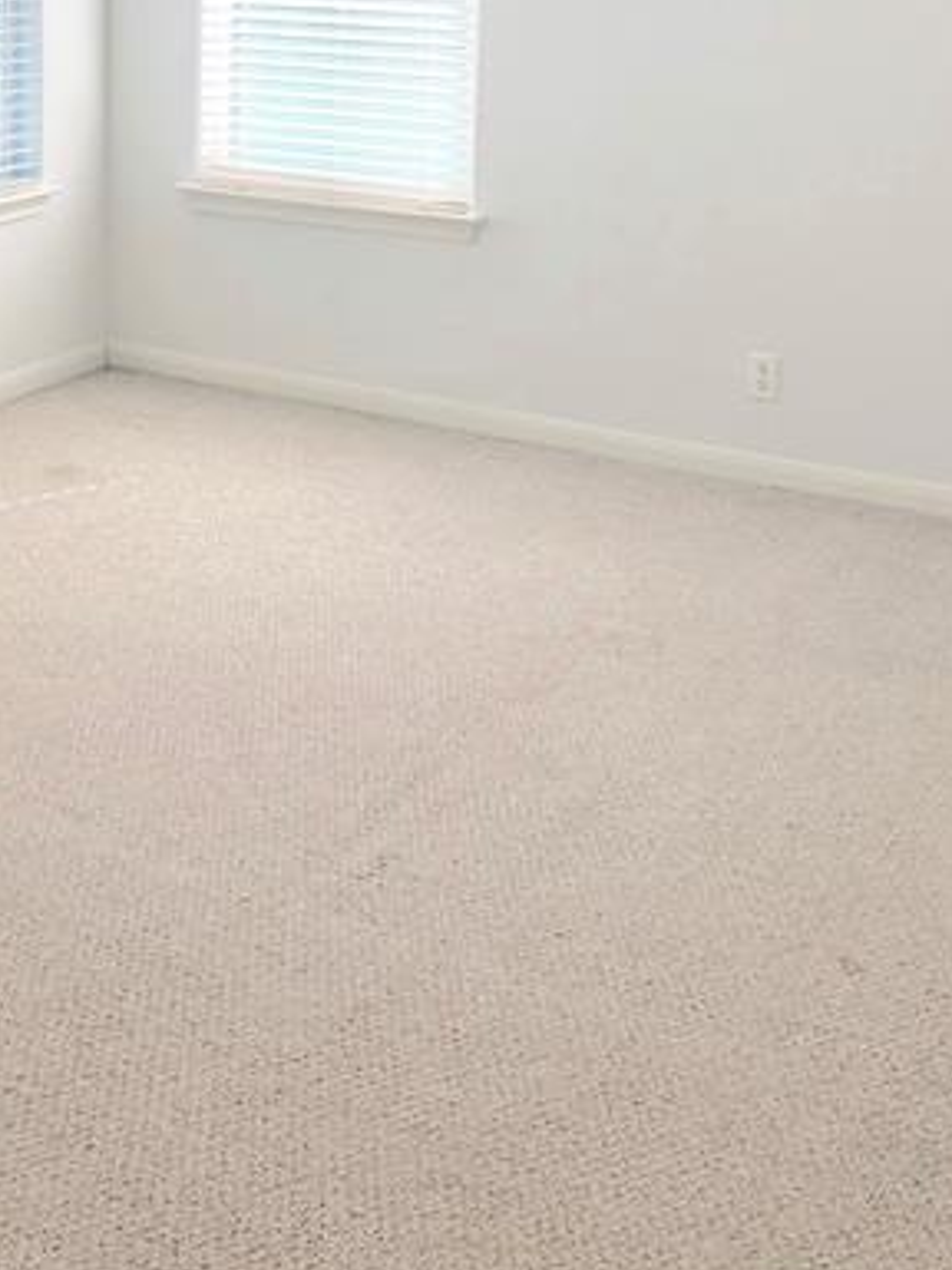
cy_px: 93
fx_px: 2053
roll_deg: -0.9
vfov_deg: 32.4
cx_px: 175
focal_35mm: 56
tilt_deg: -6.3
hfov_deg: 25.6
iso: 20
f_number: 1.8
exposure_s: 1/129
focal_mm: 3.99
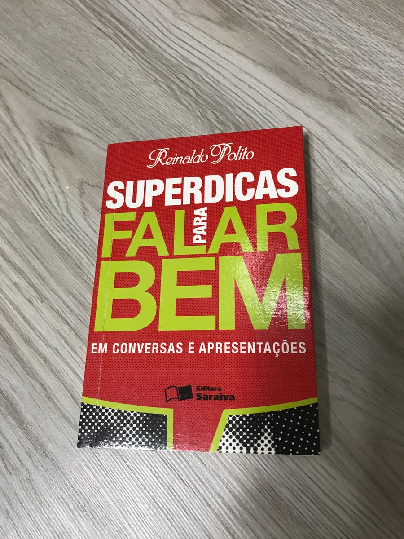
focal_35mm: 28
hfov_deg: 49.7
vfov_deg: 63.4
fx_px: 436
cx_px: 202
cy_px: 270
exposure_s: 1/15
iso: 50
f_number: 1.8
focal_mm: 3.99
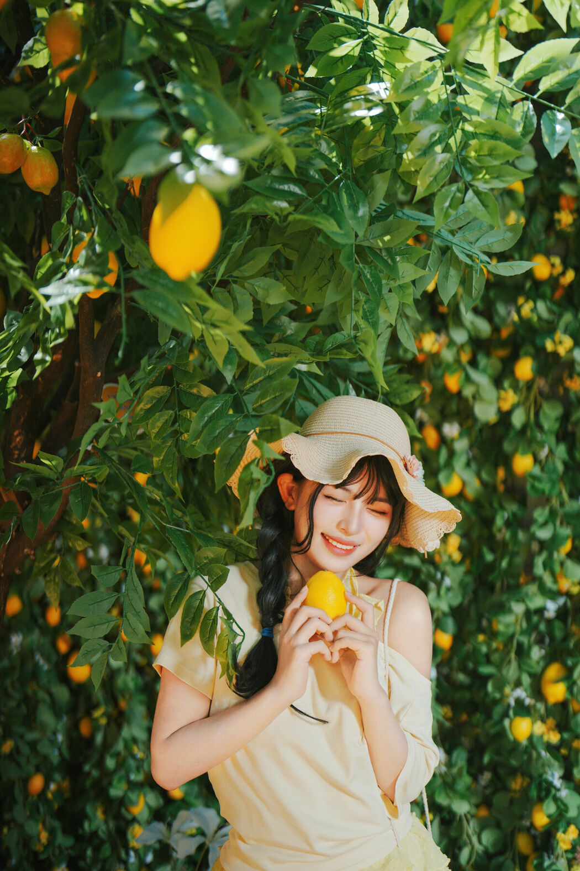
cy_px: 436
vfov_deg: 39.6
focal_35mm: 50
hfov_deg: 27.0
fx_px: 1208
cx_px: 290
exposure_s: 1/8000
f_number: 1.4
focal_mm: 50
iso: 400
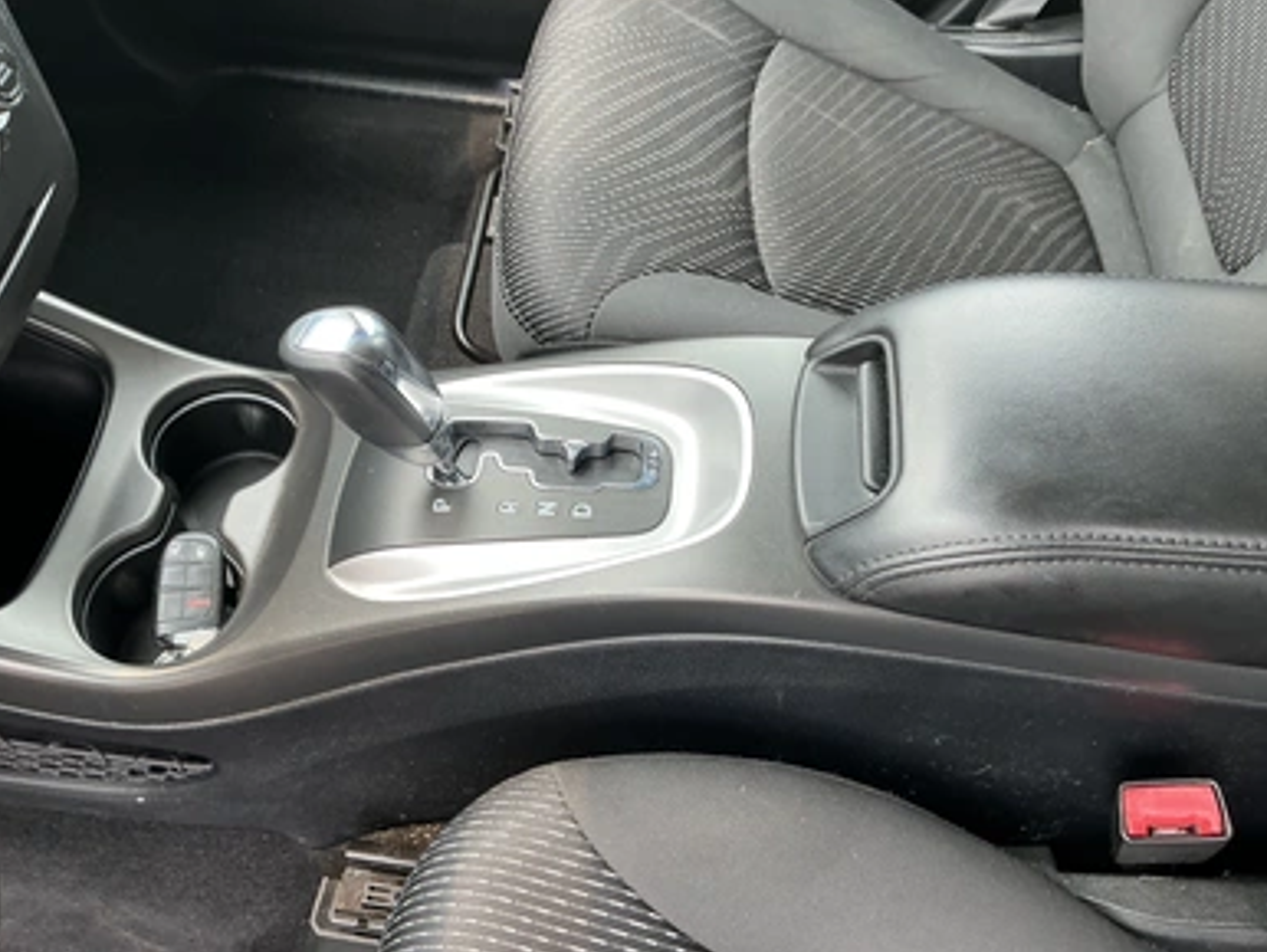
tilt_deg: -54.7
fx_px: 1062
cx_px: 637
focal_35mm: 29
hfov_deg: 61.6
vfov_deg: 48.3
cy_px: 476
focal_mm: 3
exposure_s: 1/122
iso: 32
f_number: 1.8
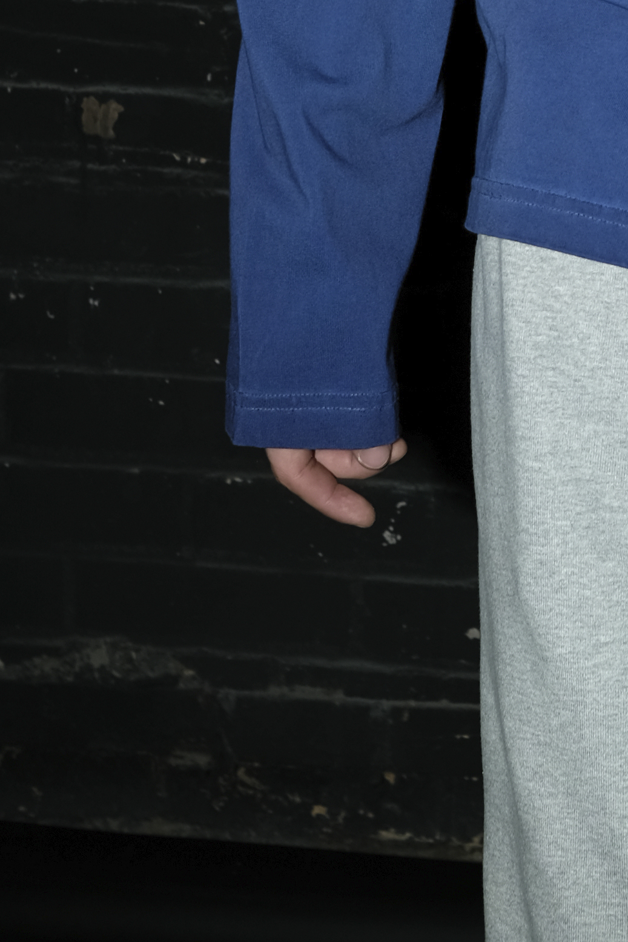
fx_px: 3533
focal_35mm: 135
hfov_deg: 9.9
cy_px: -349
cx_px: 863
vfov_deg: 14.4
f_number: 4
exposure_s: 1/125
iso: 100
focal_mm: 23
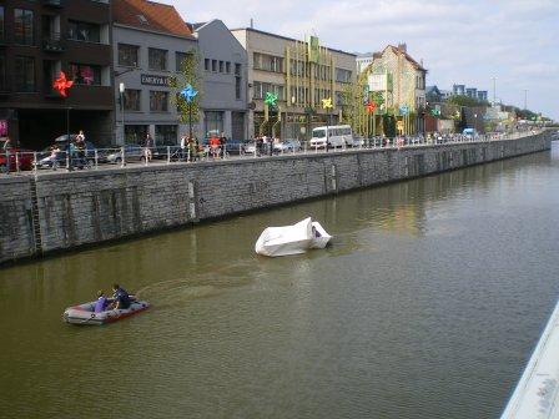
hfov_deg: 49.0
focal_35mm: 38
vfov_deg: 37.7
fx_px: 614
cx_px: 280
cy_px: 210
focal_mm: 6.3
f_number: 4.6
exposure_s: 1/250
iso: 64
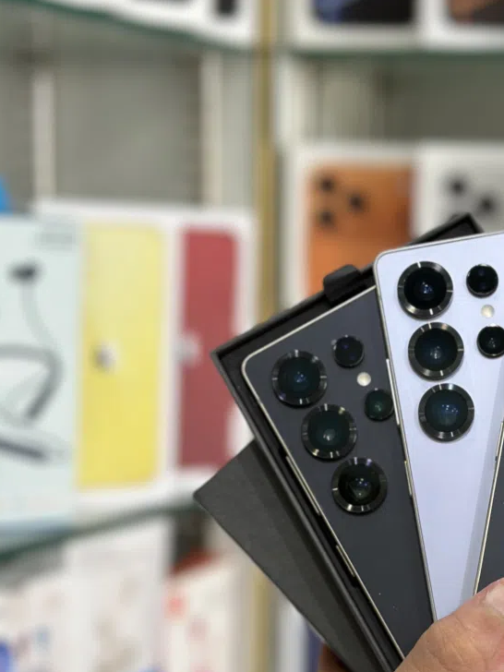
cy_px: 540
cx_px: 449
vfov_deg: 21.5
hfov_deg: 16.2
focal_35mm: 90
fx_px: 1747
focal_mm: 6.86
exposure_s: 1/100
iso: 125
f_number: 1.78
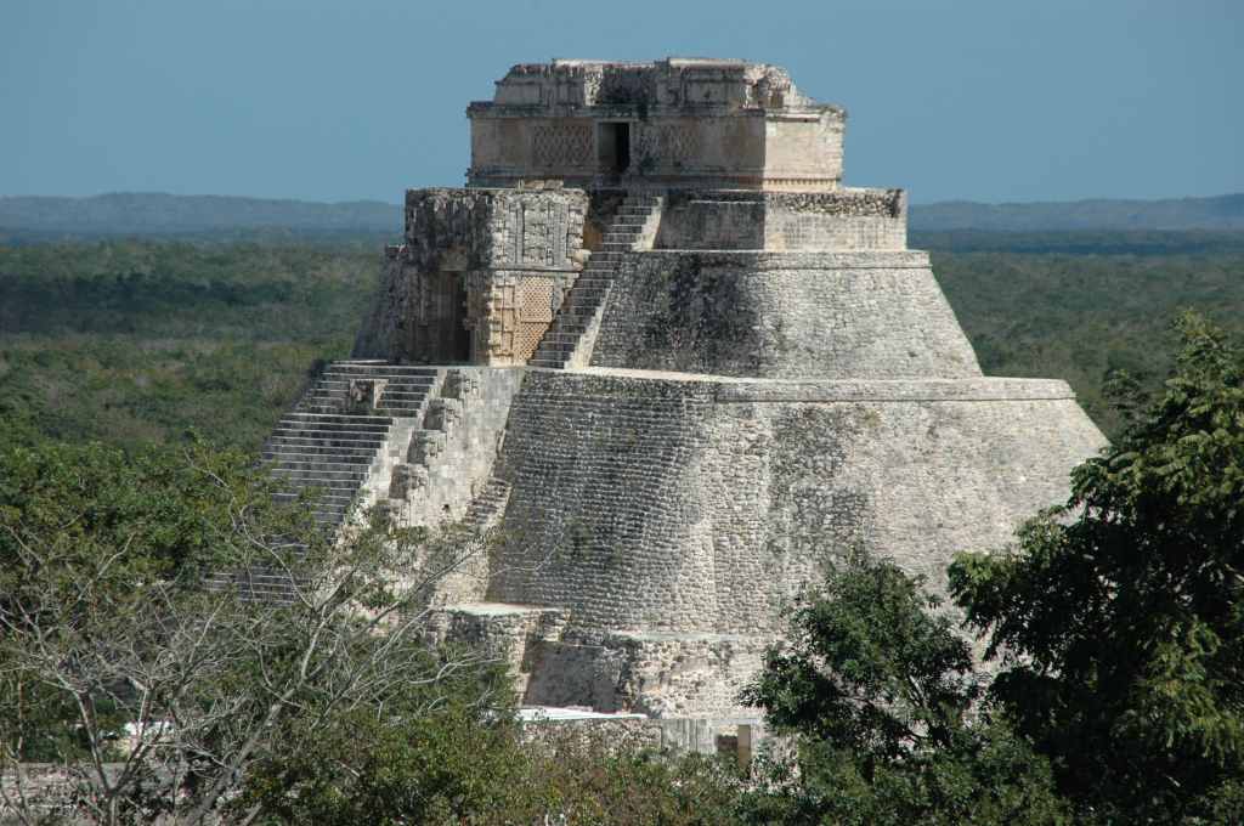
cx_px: 622
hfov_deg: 6.9
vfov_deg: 4.6
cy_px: 413
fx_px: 10353
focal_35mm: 300
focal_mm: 200
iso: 400
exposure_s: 1/1000
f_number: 8
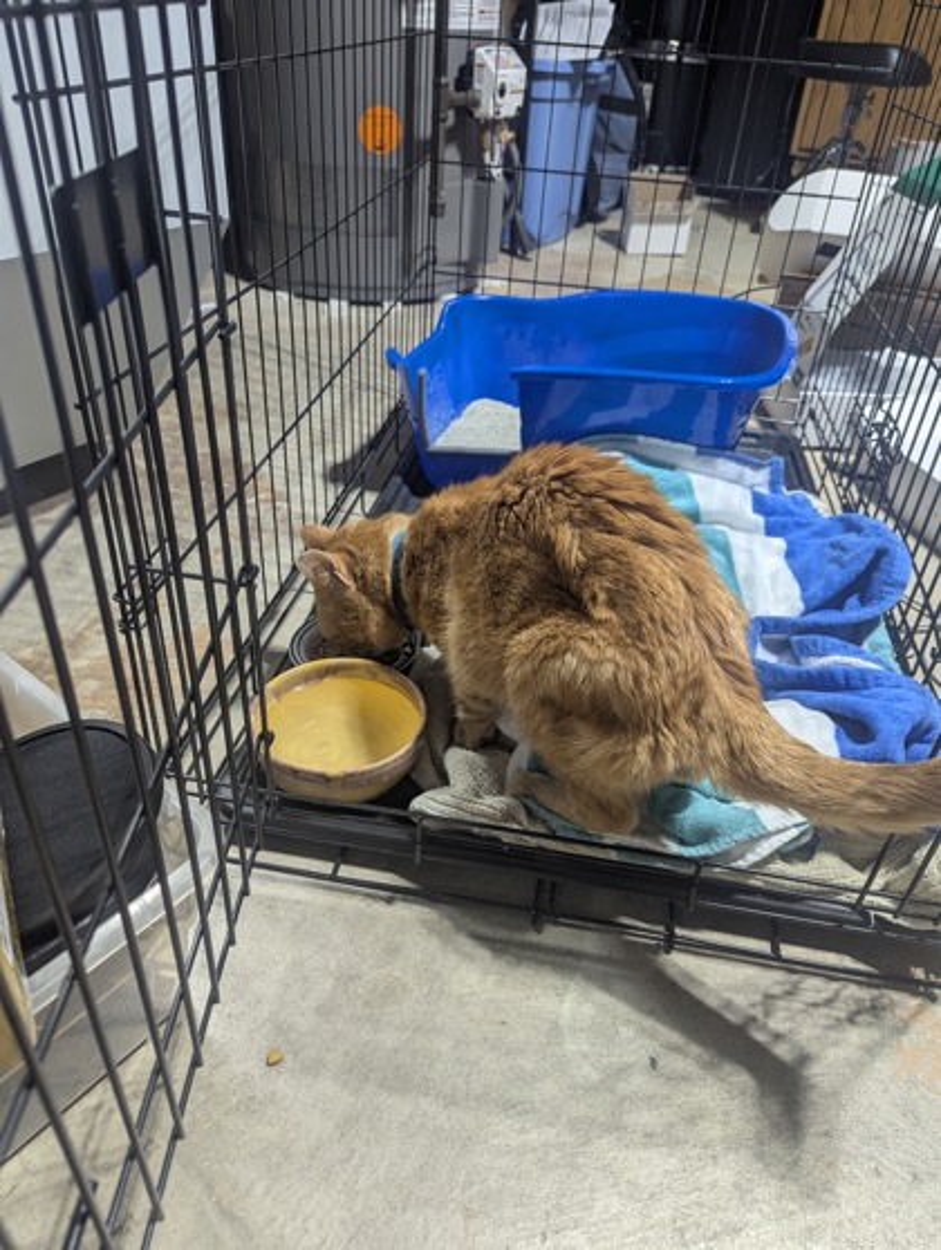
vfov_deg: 71.5
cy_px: 625
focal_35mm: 24
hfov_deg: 56.9
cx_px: 470
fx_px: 868
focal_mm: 6.81
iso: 248
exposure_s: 1/102
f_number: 1.85
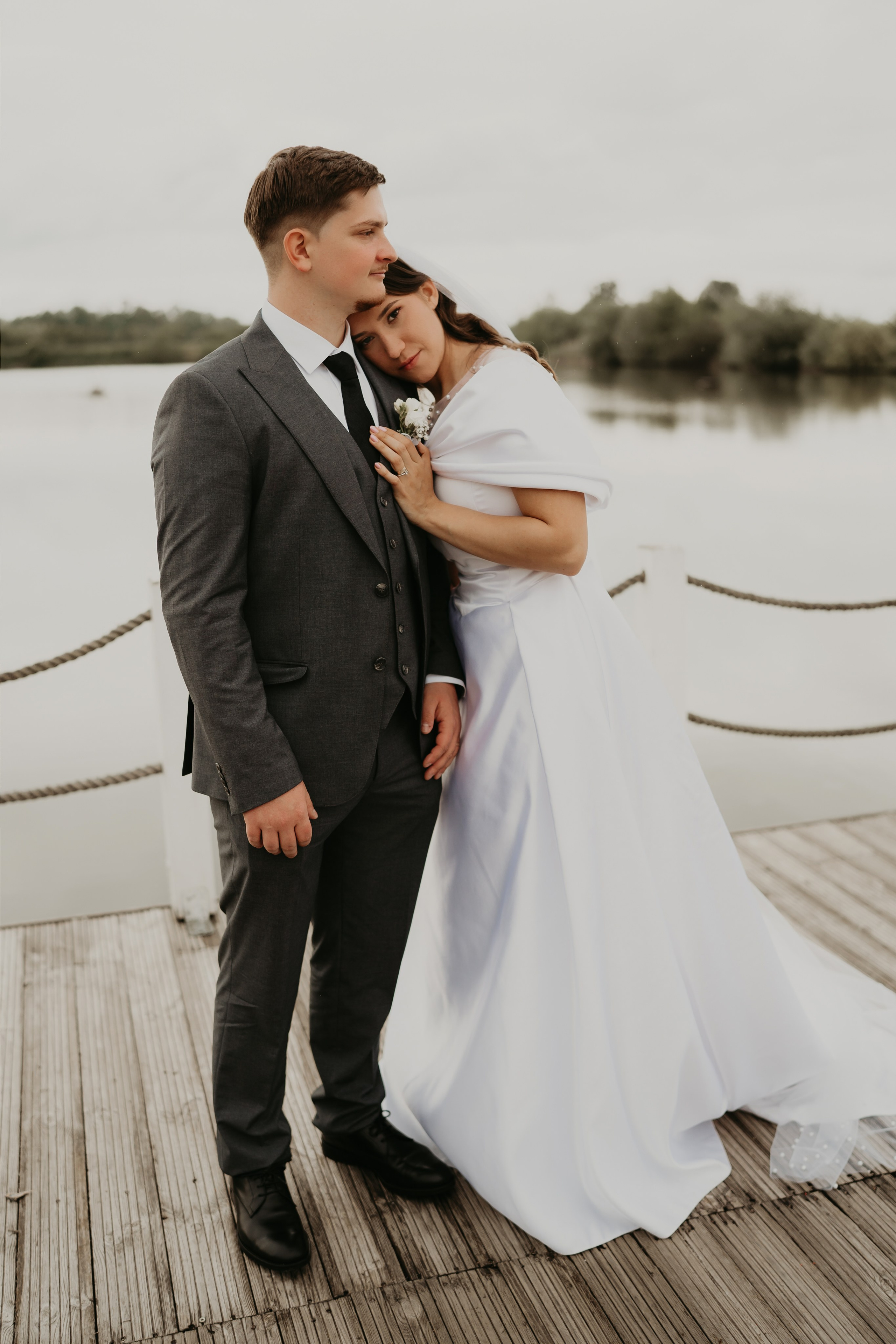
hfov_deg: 37.9
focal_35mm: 35
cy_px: 672
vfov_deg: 54.4
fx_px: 1307
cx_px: 448
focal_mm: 35
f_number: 1.8
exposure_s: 1/1600
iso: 100
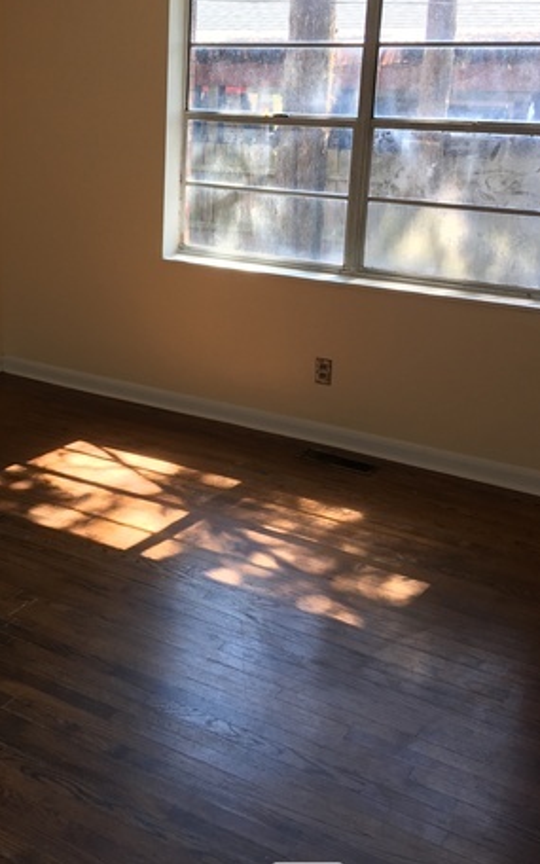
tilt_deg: -14.0
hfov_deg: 28.0
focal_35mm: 45
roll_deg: +0.0
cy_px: 306
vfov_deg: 43.9
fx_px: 1060
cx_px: 102
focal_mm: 4.15
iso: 25
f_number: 2.2
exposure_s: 1/40
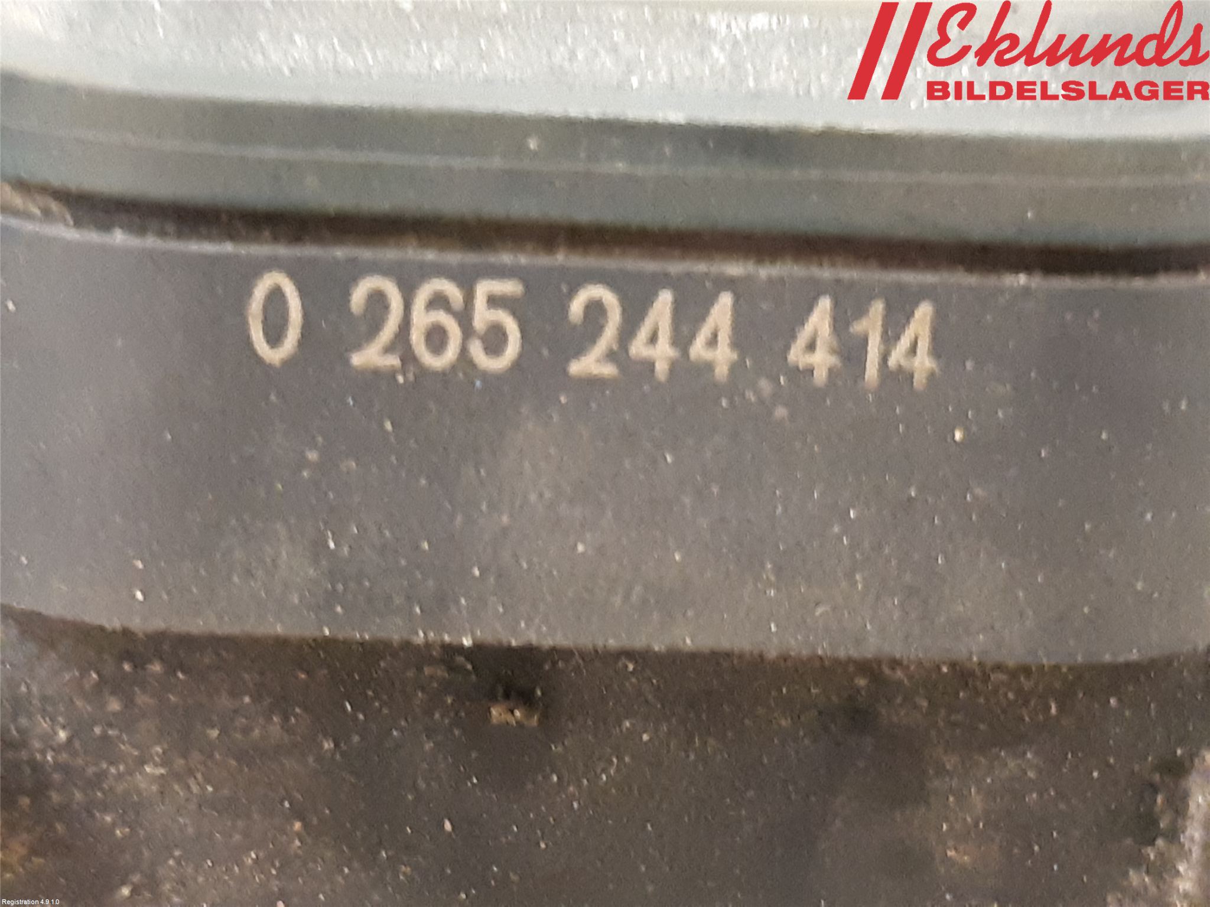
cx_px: 605
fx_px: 909
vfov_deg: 53.1
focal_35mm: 26
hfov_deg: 67.3
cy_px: 454
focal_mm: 3.93
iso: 500
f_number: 1.7
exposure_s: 1/25
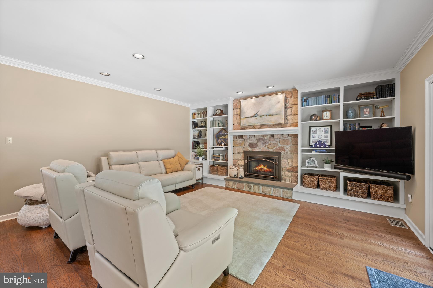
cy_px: 144
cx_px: 216
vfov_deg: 81.2
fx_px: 168
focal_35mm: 14
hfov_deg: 104.3
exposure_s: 1/3
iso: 400
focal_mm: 14
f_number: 7.1
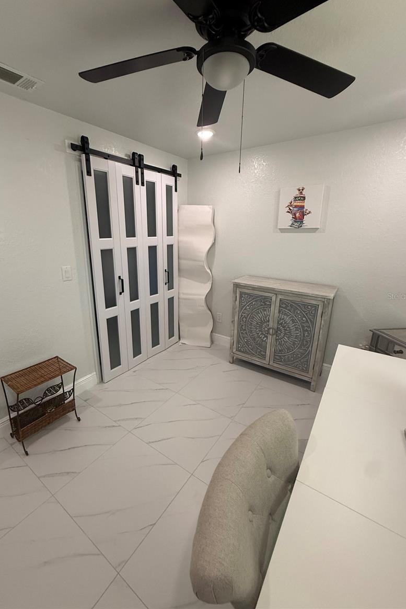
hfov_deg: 77.2
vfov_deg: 100.4
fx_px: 254
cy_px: 296
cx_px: 189
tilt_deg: -14.6
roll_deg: -0.6
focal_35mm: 15
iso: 250
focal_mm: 2.22
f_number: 2.2
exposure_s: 1/60
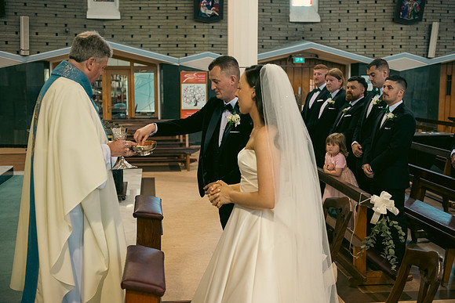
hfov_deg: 43.6
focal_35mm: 45
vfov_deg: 29.9
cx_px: 228
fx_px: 569
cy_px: 152
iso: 1000
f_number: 3.5
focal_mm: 45
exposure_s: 1/160
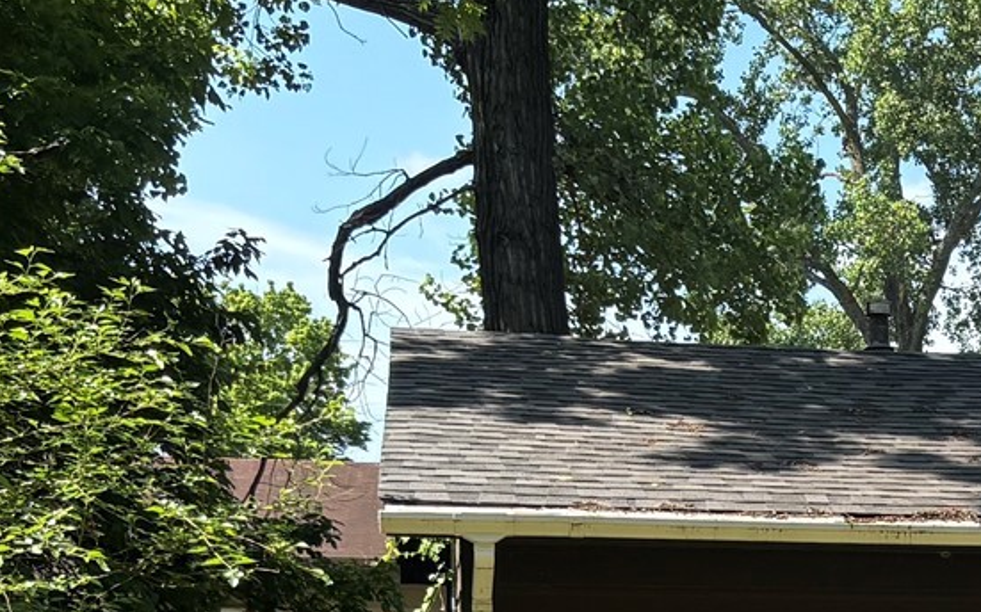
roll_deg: +0.3
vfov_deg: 13.1
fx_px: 2566
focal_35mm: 96
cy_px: 824
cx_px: 1264
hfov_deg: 19.9
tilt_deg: -4.4
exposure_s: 1/1092
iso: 50
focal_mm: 5.96
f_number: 1.6
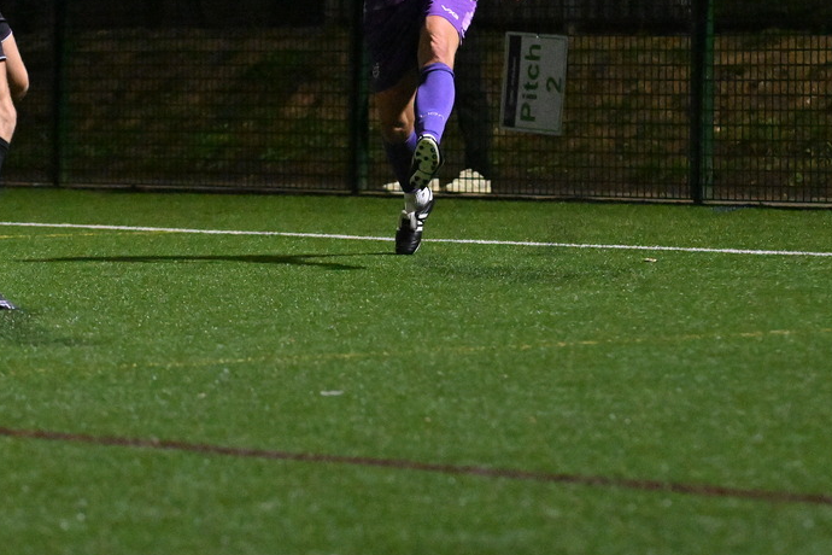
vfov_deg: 5.5
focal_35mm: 252
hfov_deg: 8.2
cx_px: 387
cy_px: 193
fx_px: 5824
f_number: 4.5
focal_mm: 116
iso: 8000
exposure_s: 1/800
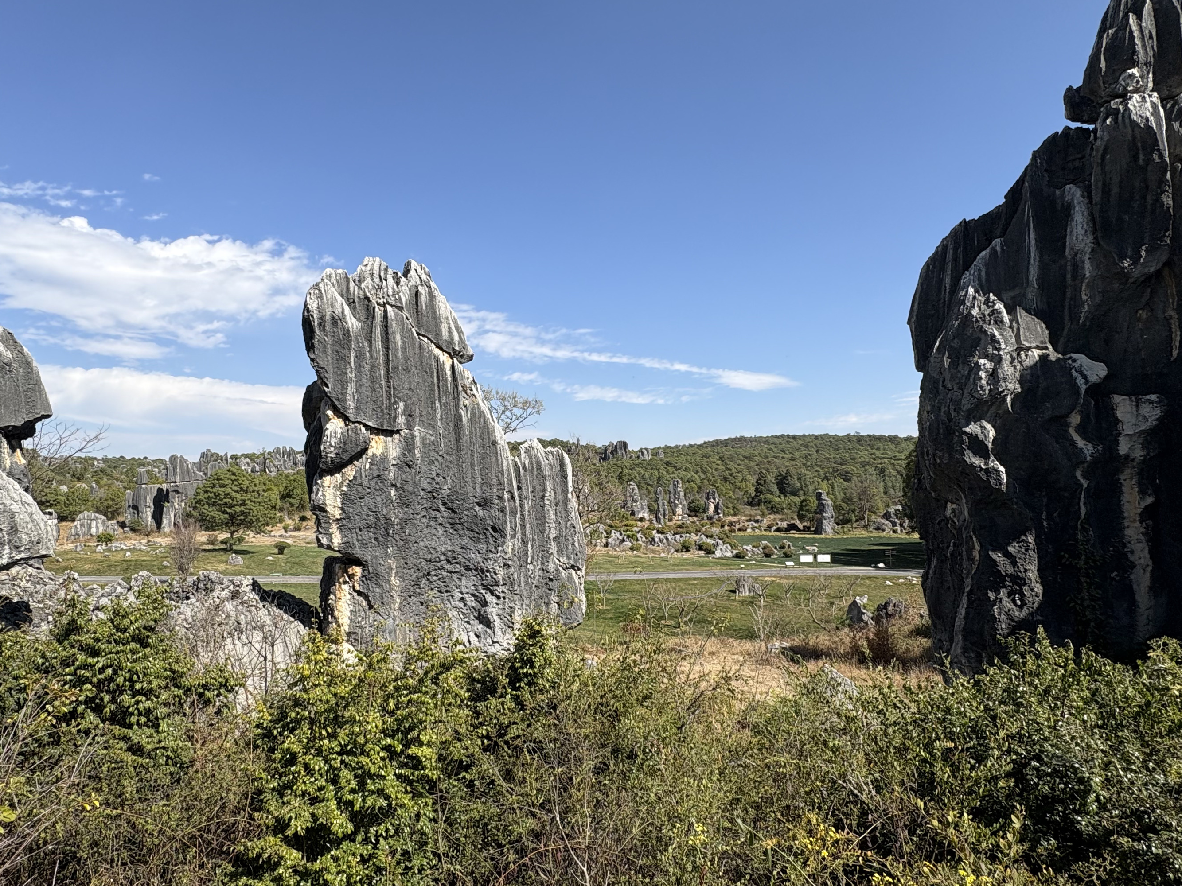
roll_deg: +1.4
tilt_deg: +0.9
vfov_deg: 63.3
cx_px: 536
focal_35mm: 21
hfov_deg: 78.8
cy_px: 486
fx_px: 717
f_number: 2.2
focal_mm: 2.22
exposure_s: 1/1880
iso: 50
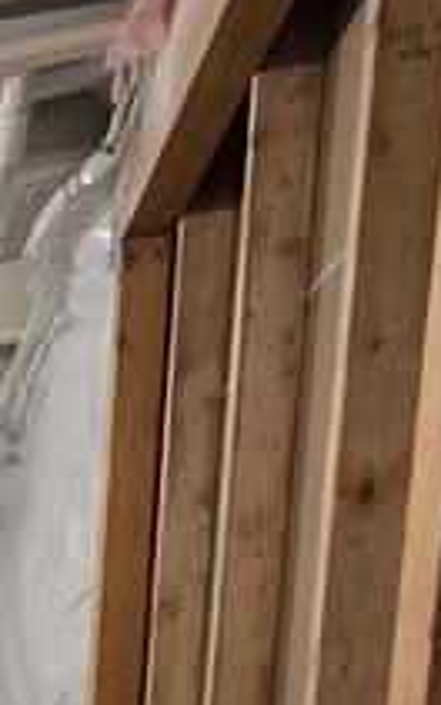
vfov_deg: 23.6
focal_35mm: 67
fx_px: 1288
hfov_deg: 13.3
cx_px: -668
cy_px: 1091
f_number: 2.2
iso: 640
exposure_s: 1/60
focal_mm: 2.2
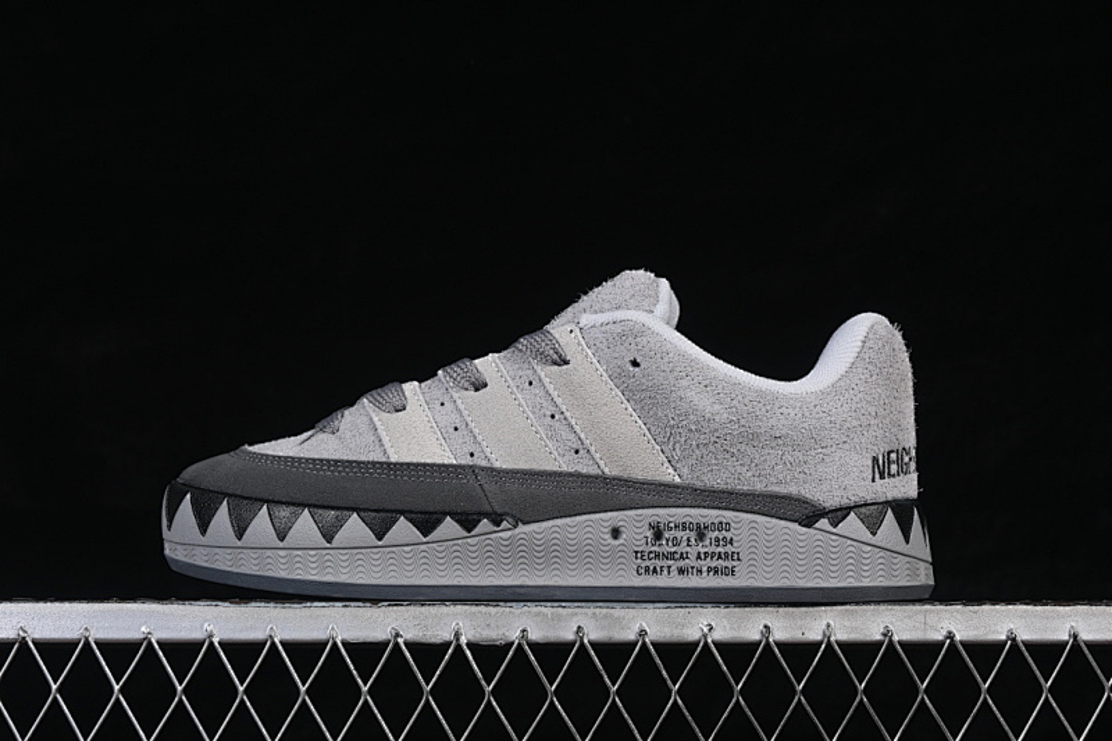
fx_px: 2316
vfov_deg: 18.2
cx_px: 556
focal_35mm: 75
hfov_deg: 27.0
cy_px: 370
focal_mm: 50
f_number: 8
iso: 160
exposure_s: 1/80
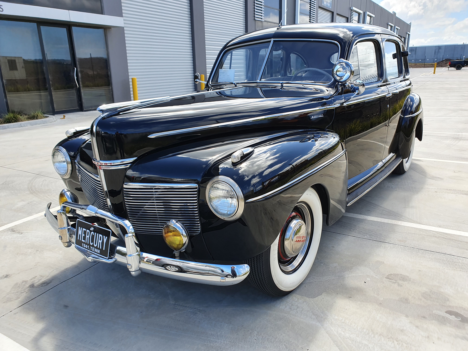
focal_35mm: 26
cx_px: 234
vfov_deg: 53.1
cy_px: 176
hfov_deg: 67.3
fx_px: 352
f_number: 2.4
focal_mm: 4.32
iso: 50
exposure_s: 1/524
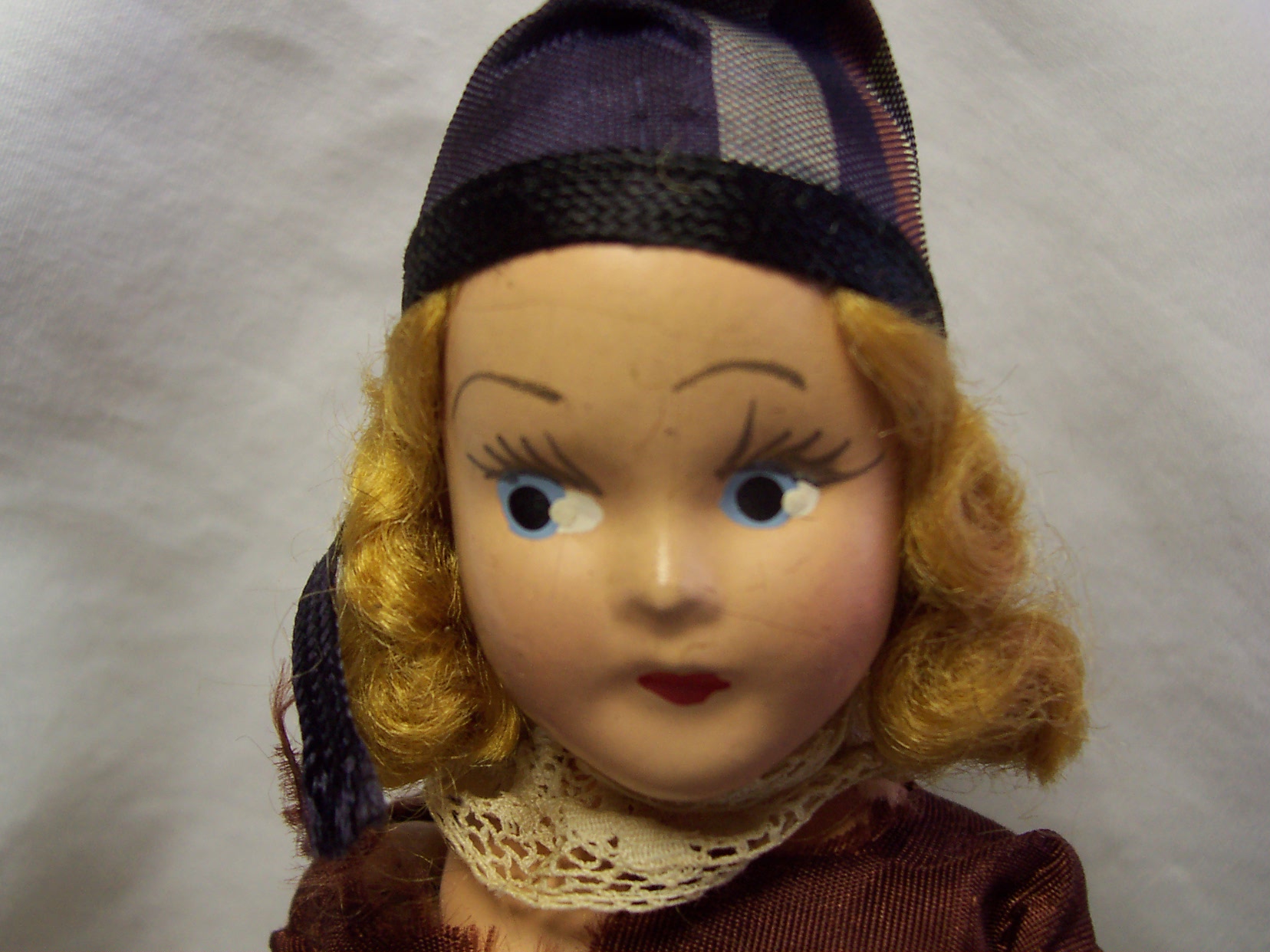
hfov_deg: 50.1
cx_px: 635
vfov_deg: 38.7
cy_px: 476
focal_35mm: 37
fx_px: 1357
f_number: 2.8
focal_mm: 5.6
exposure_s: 1/90
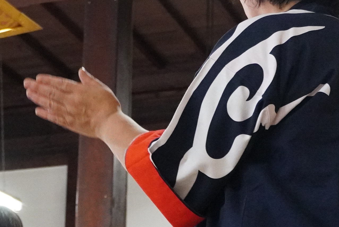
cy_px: 230
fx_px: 1269
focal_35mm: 135
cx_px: 176
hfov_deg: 15.2
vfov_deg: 10.1
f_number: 4.5
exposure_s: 1/160
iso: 6400
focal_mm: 27
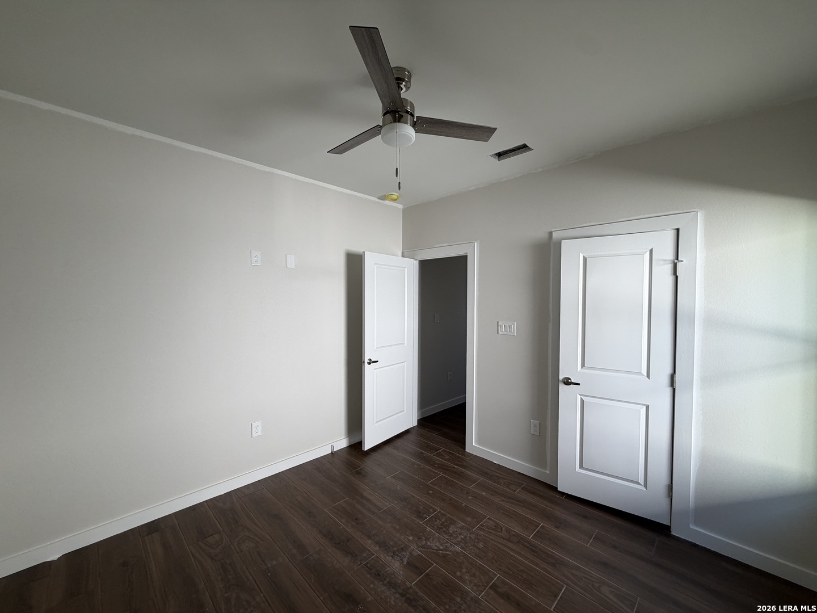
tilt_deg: -0.8
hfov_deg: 102.1
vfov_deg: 85.7
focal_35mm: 14
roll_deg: +0.8
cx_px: 408
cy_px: 306
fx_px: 330
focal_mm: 2.22
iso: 100
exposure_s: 1/121
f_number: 2.2
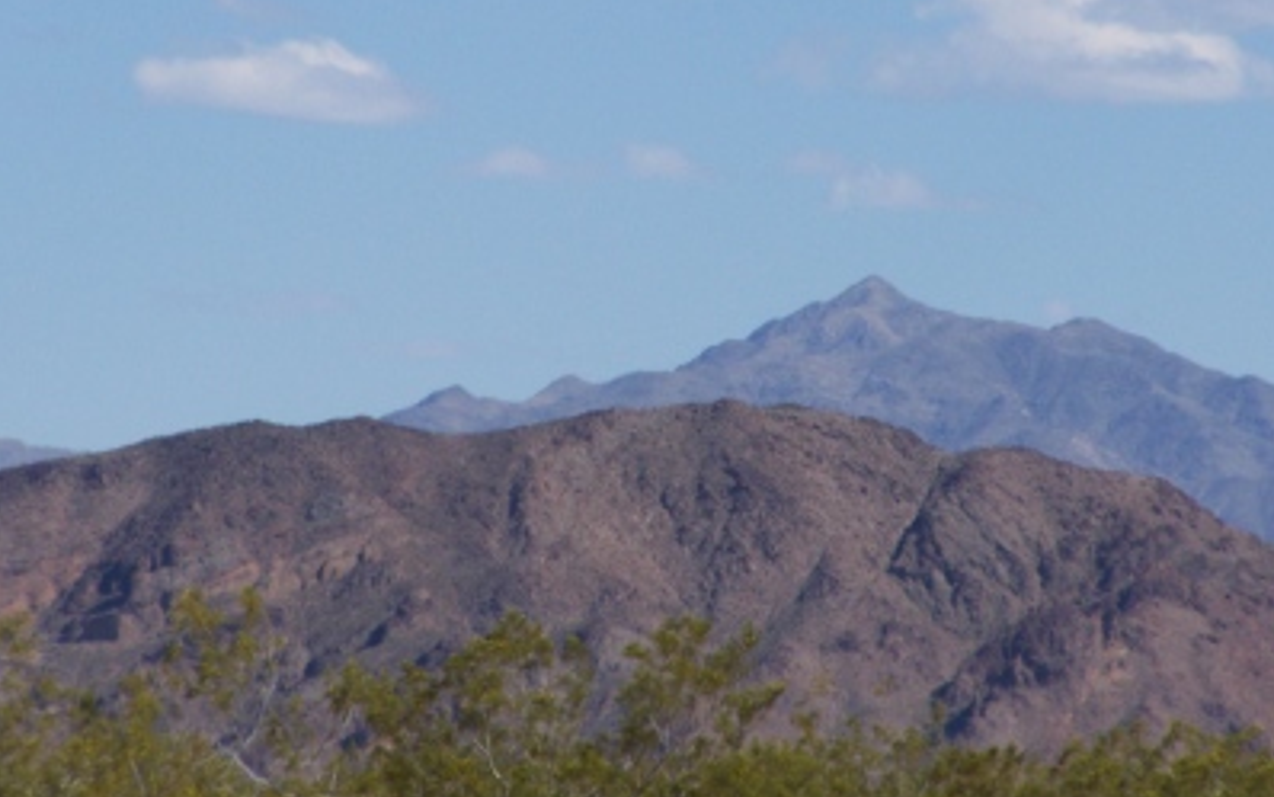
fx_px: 11739
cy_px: 362
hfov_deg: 6.2
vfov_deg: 3.9
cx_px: 637
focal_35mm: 338
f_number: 7.1
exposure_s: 1/500
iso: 80
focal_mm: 52.6
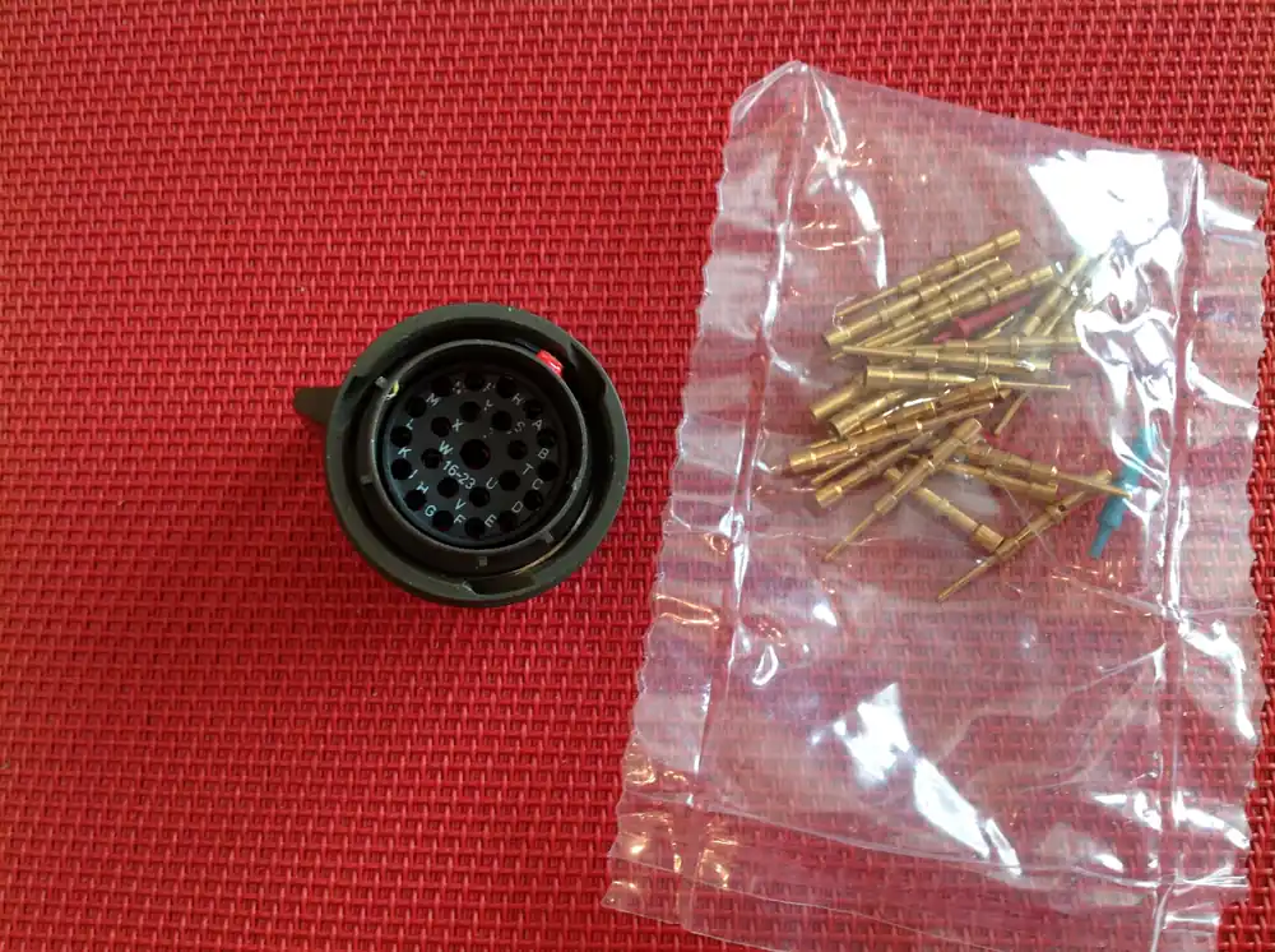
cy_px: 476
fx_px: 1287
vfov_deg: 40.6
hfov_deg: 52.7
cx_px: 638
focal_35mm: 35
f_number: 2.4
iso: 50
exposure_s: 1/17
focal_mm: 4.28
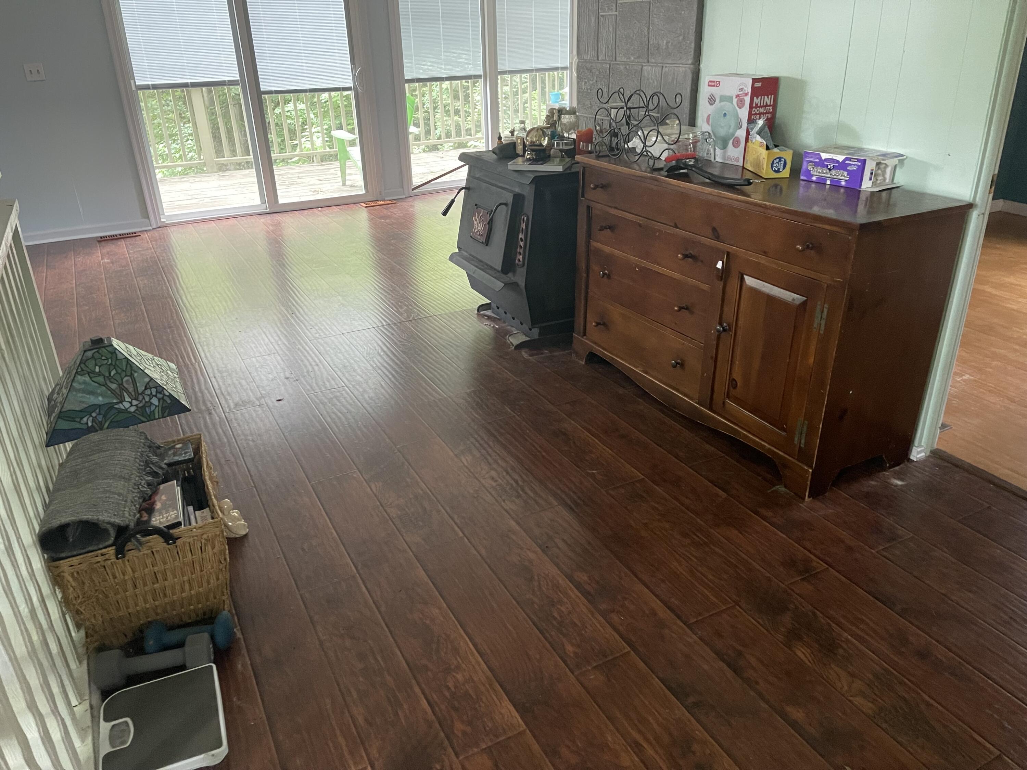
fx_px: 771
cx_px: 514
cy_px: 385
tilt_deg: -25.6
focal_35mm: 26
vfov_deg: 53.1
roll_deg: +1.8
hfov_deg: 67.3
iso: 640
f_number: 1.6
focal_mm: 5.1
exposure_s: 1/38
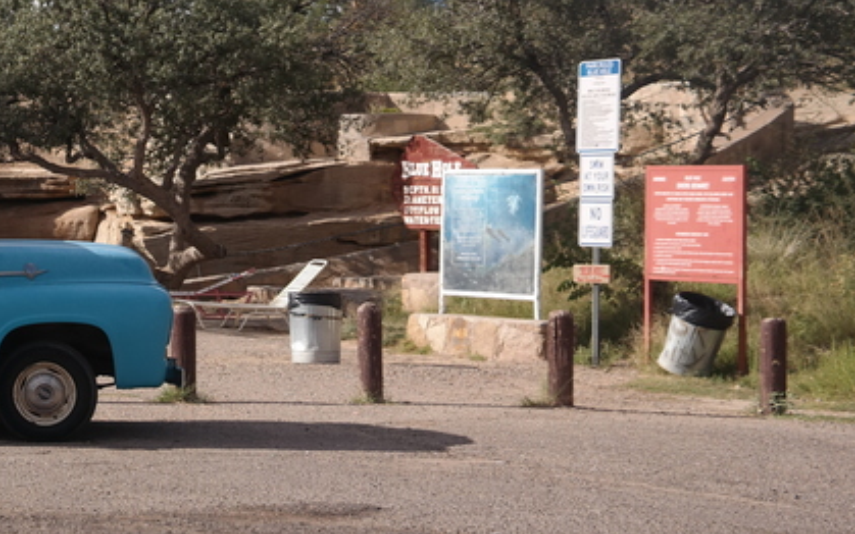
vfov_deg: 11.6
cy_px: 54
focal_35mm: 112
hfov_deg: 17.8
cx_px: -133
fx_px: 2610
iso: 100
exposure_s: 1/320
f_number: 7.1
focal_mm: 30
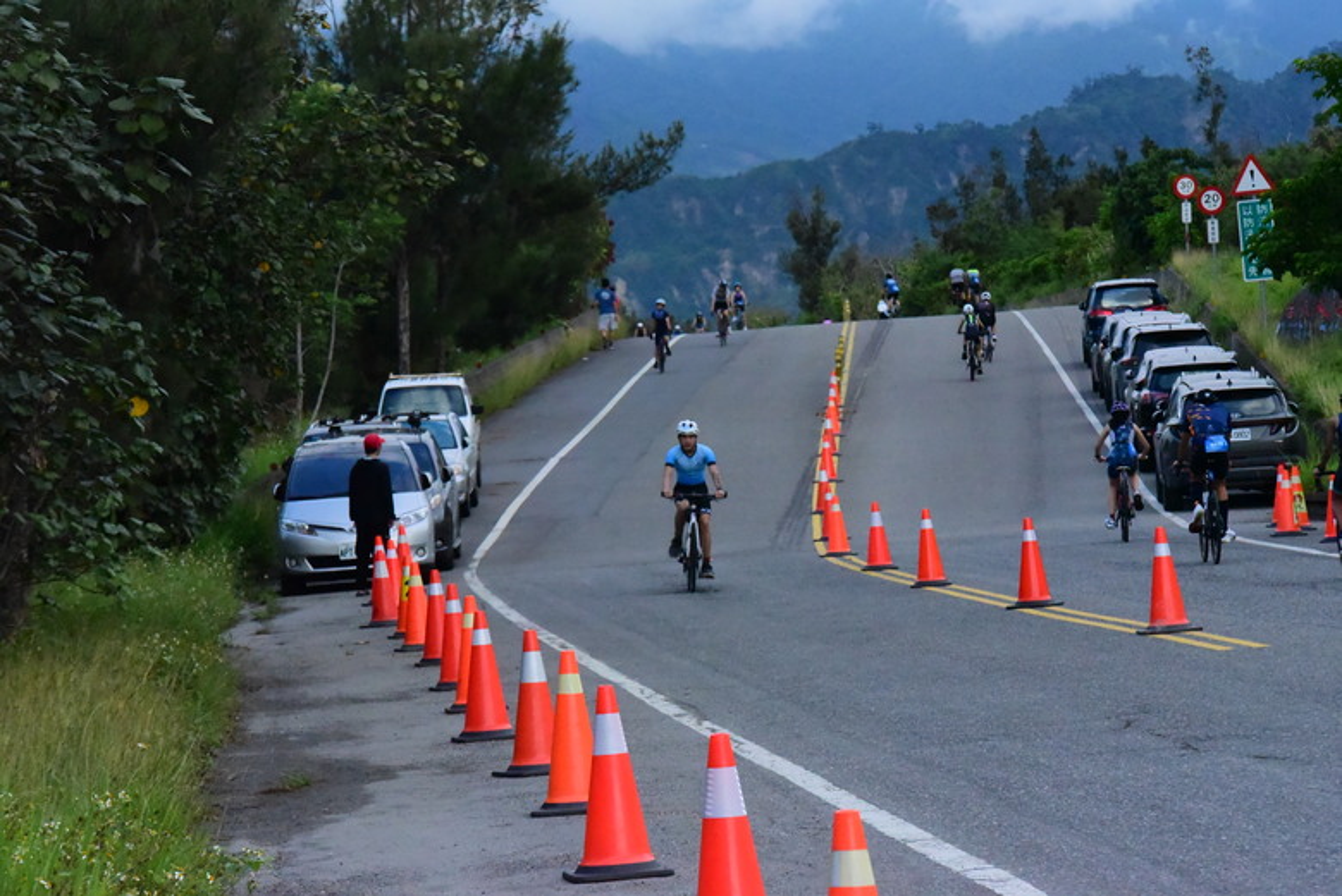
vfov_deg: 8.1
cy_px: 448
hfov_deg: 12.1
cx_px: 671
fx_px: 6340
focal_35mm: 170
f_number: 14
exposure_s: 1/4000
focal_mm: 170
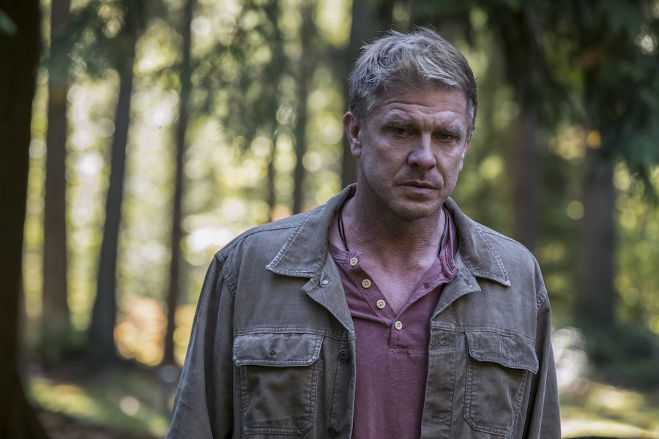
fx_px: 3167
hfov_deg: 11.9
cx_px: 330
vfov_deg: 7.9
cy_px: 220
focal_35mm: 173
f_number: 4
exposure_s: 1/250
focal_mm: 115
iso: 1250
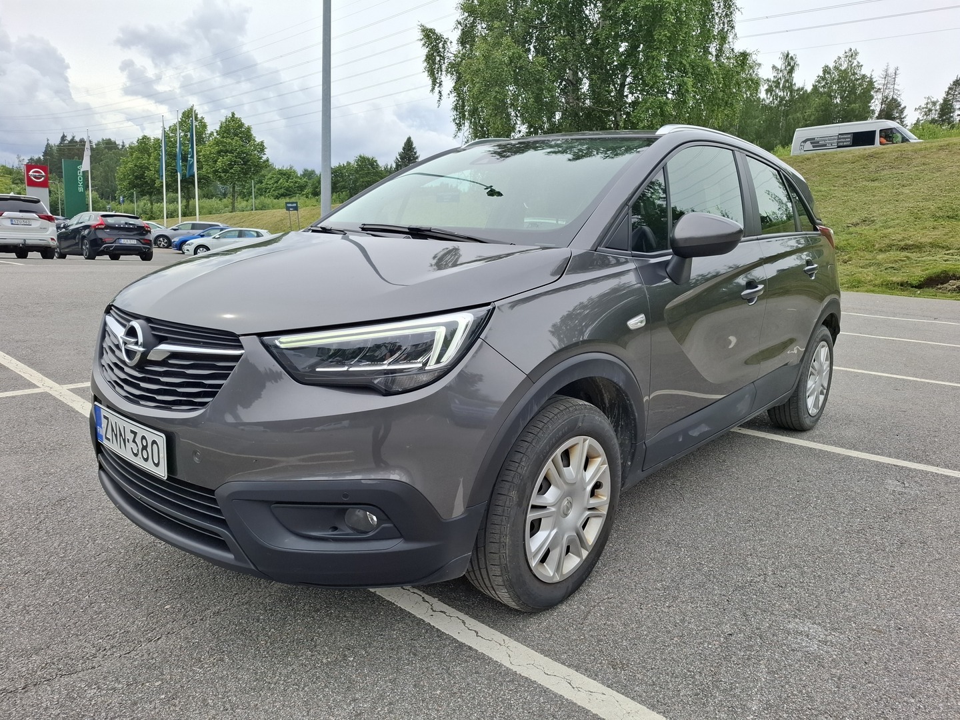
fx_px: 638
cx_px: 480
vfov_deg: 58.9
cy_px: 360
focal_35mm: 23
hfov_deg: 73.9
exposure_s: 1/1332
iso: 50
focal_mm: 5.54
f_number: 1.8
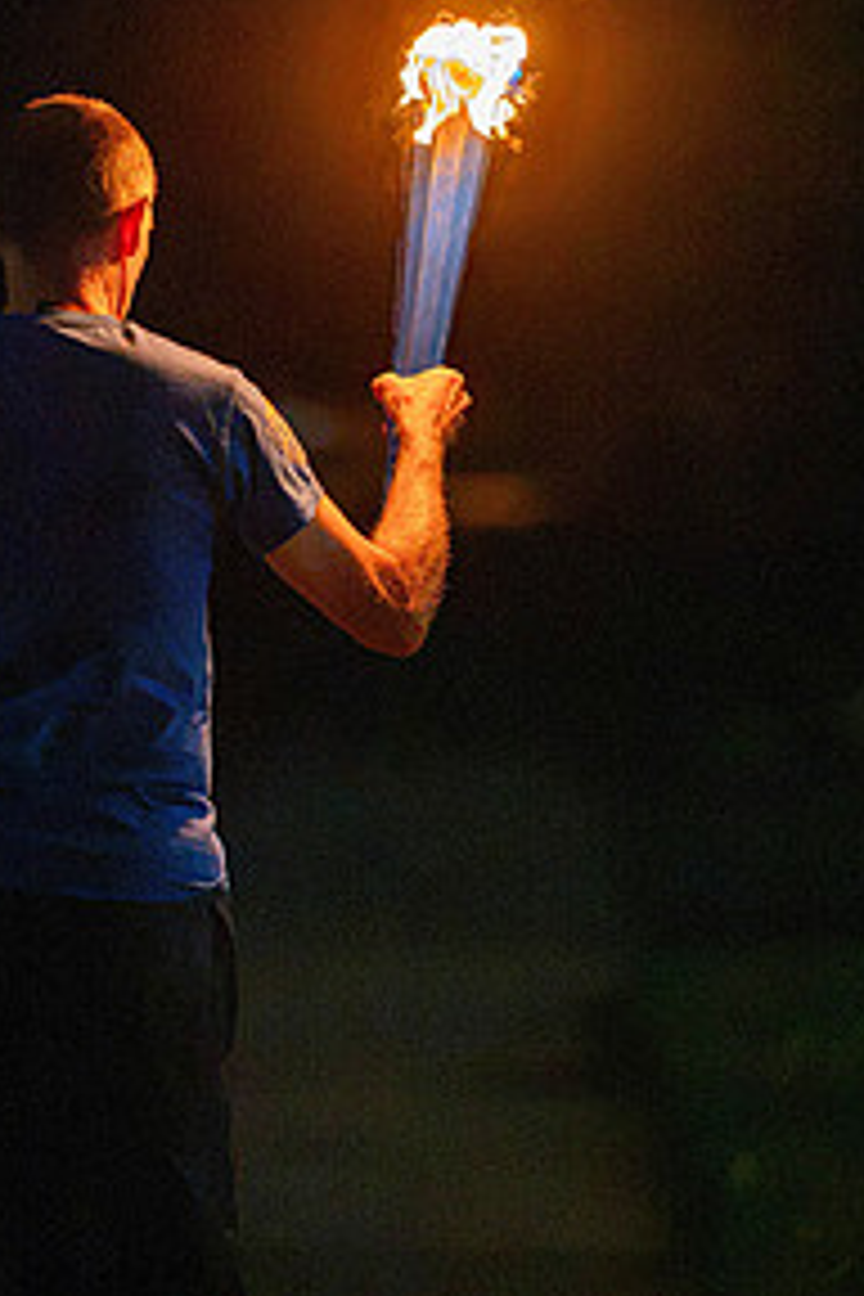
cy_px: 828
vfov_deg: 12.5
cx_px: 248
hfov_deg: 8.4
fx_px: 5904
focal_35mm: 164
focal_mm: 105
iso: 3200
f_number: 1.4
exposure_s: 1/640
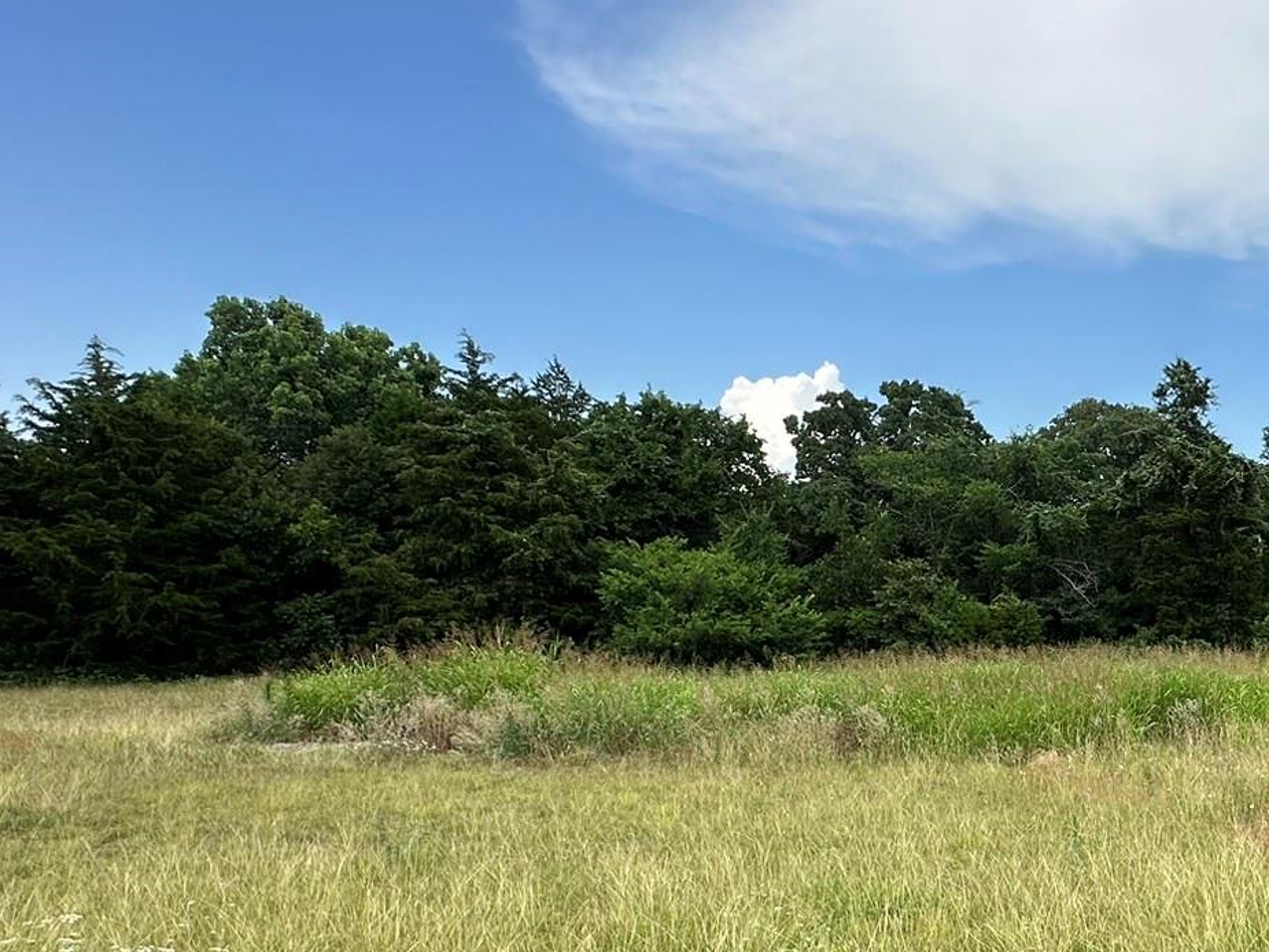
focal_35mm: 31
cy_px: 654
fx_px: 1137
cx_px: 1077
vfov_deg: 44.6
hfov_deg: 53.0
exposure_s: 1/1383
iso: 40
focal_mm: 2.22
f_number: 2.2
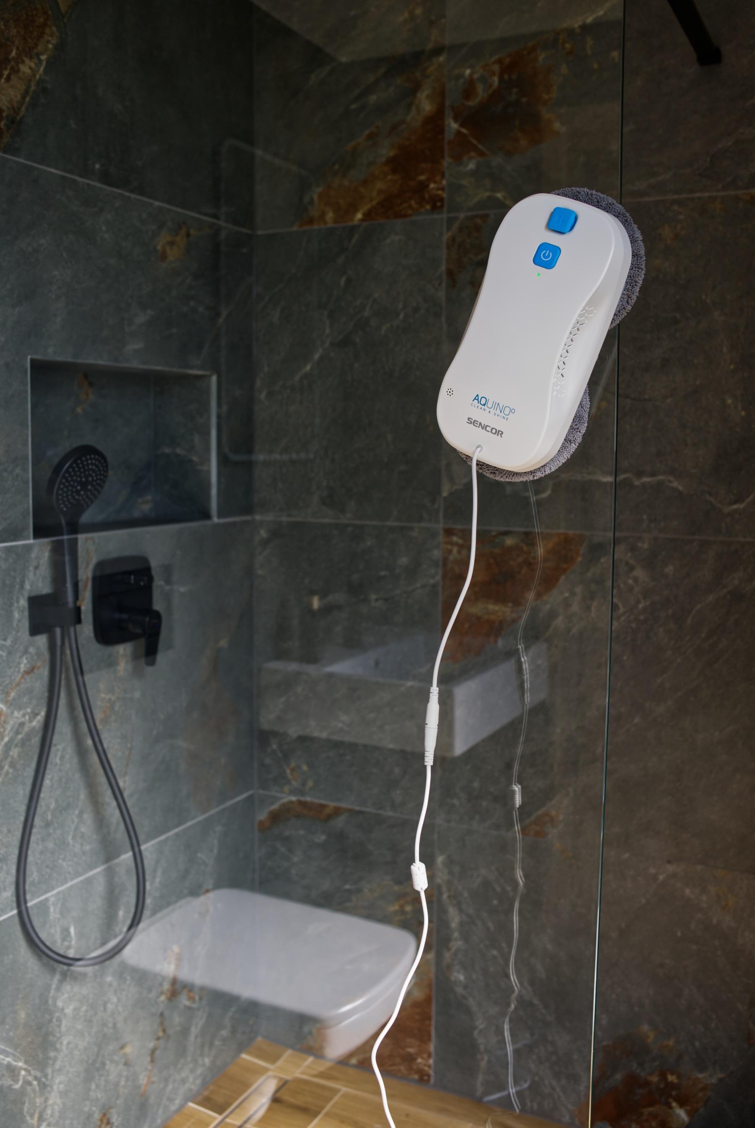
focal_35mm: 35
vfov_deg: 54.4
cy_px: 564
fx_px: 1098
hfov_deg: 38.0
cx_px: 378
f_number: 4
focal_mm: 35
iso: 500
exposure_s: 1/250
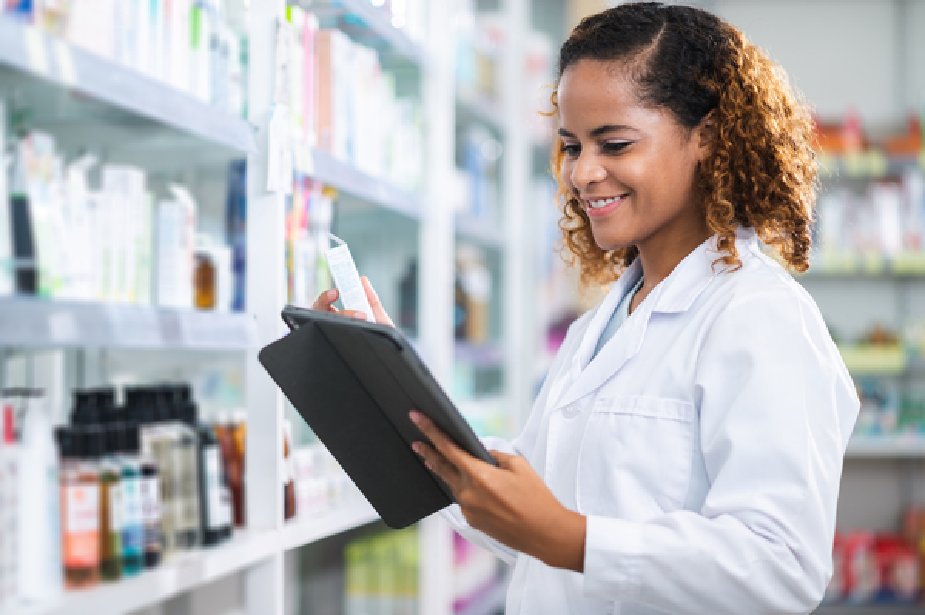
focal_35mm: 85
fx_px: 2182
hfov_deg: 23.9
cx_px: 462
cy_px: 308
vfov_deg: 16.0
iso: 125
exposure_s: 1/160
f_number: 2
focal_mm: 85
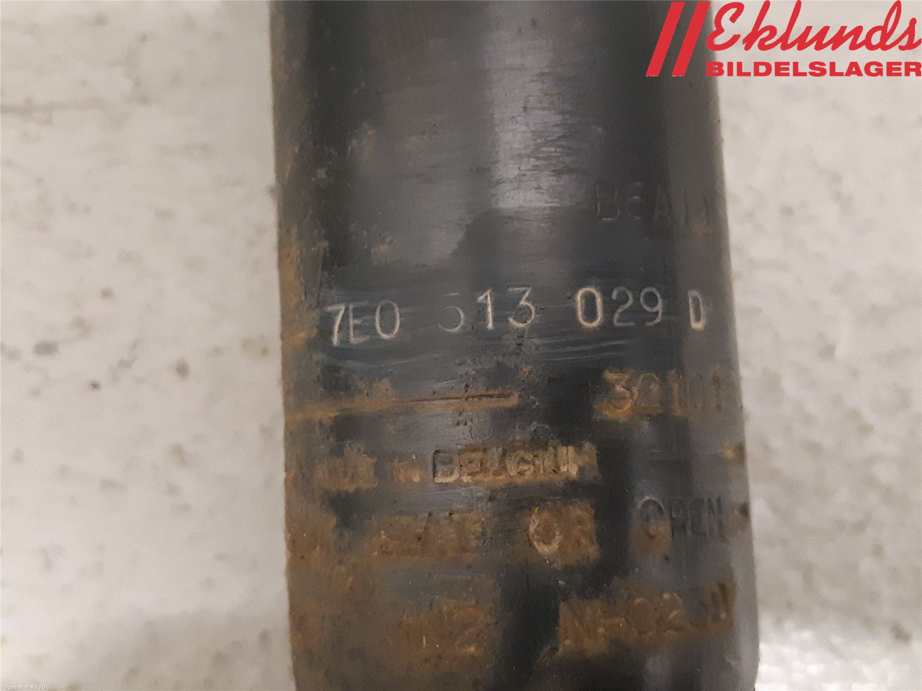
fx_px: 693
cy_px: 346
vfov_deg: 53.1
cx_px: 461
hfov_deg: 67.3
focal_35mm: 26
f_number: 1.7
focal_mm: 3.93
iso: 400
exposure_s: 1/25
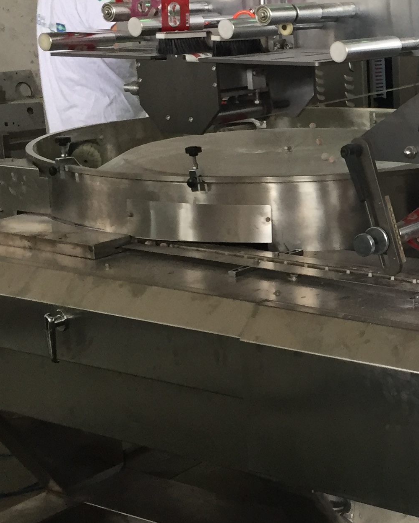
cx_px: 495
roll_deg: -0.2
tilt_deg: -16.9
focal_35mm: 74
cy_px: 263
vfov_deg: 25.7
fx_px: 1147
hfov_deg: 19.5
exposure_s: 1/33
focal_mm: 4.15
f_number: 2.2
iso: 64
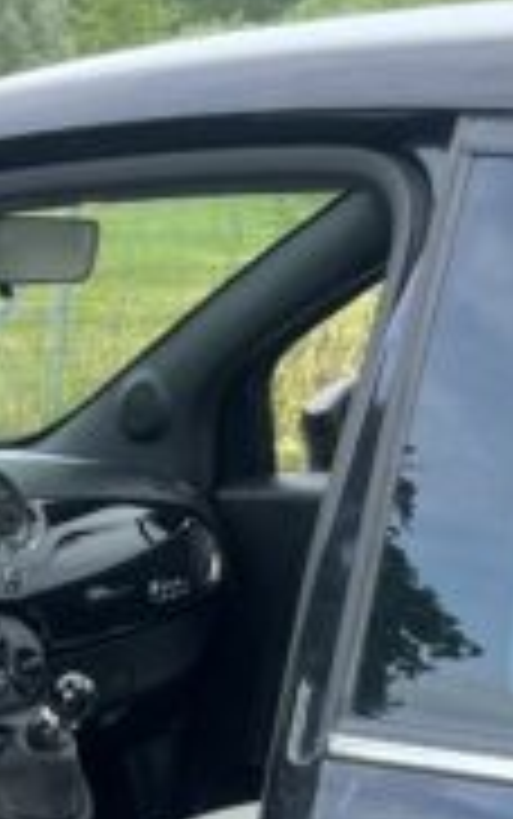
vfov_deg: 21.2
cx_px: -603
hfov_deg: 12.2
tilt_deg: -23.5
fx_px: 2032
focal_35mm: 91
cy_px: 986
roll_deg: -1.0
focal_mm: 5.1
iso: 80
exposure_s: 1/121
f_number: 1.6
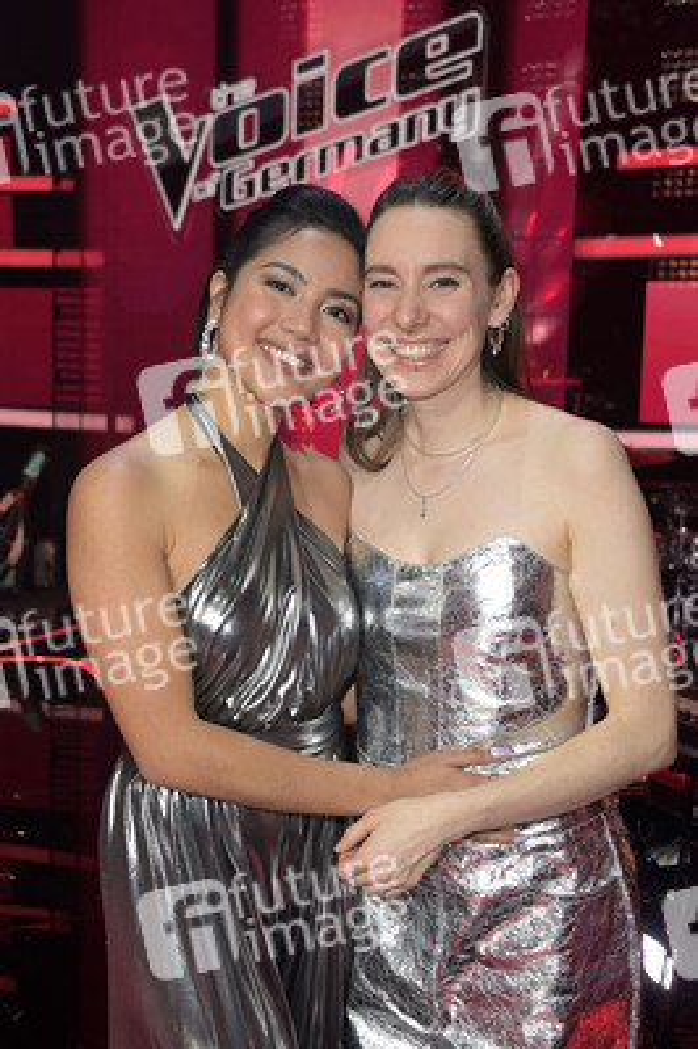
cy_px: 524
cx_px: 349
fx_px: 1311
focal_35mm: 45
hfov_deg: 29.8
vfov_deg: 43.6
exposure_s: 1/125
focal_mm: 45
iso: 2500
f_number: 5
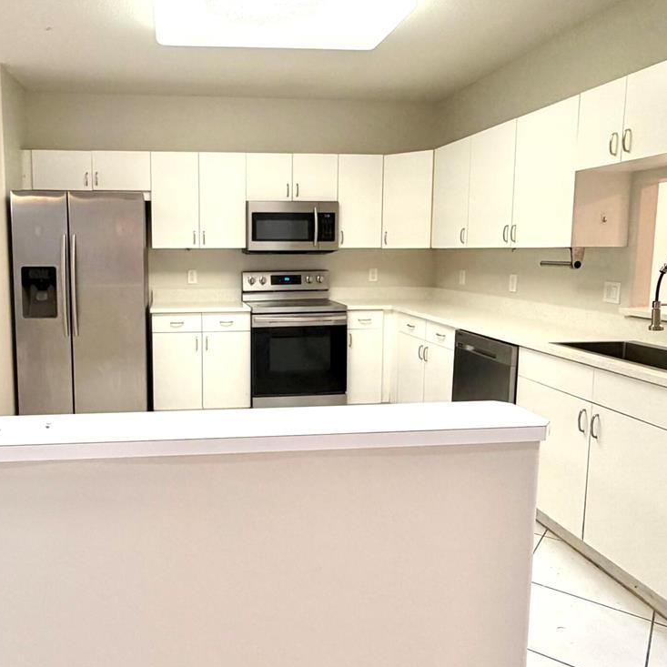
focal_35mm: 27
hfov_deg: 58.1
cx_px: 236
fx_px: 589
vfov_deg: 59.0
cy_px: 312
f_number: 2.2
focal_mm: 2.22
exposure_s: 1/60
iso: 160
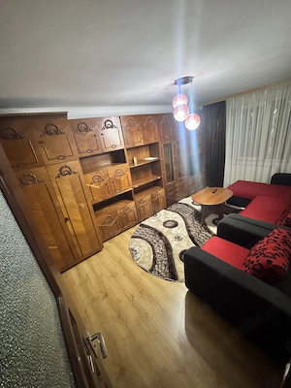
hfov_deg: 85.7
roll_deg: +8.4
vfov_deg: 102.1
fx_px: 157
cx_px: 146
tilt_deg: -19.8
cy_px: 194
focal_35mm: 14
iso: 1250
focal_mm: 2.22
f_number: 2.2
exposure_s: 1/33
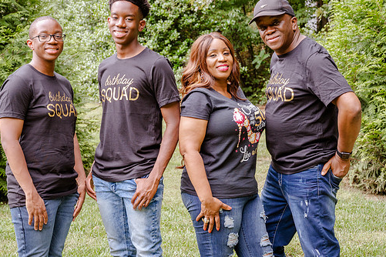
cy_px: 116
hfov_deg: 25.1
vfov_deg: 16.9
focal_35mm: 81
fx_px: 868
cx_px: 189
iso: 400
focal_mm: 70
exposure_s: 1/125
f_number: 8
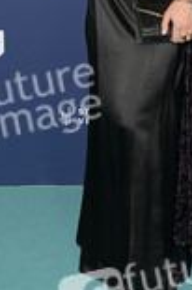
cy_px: 15
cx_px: 209
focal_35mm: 119
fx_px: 954
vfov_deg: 16.9
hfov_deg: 11.3
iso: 800
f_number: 6.3
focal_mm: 46
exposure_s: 1/250
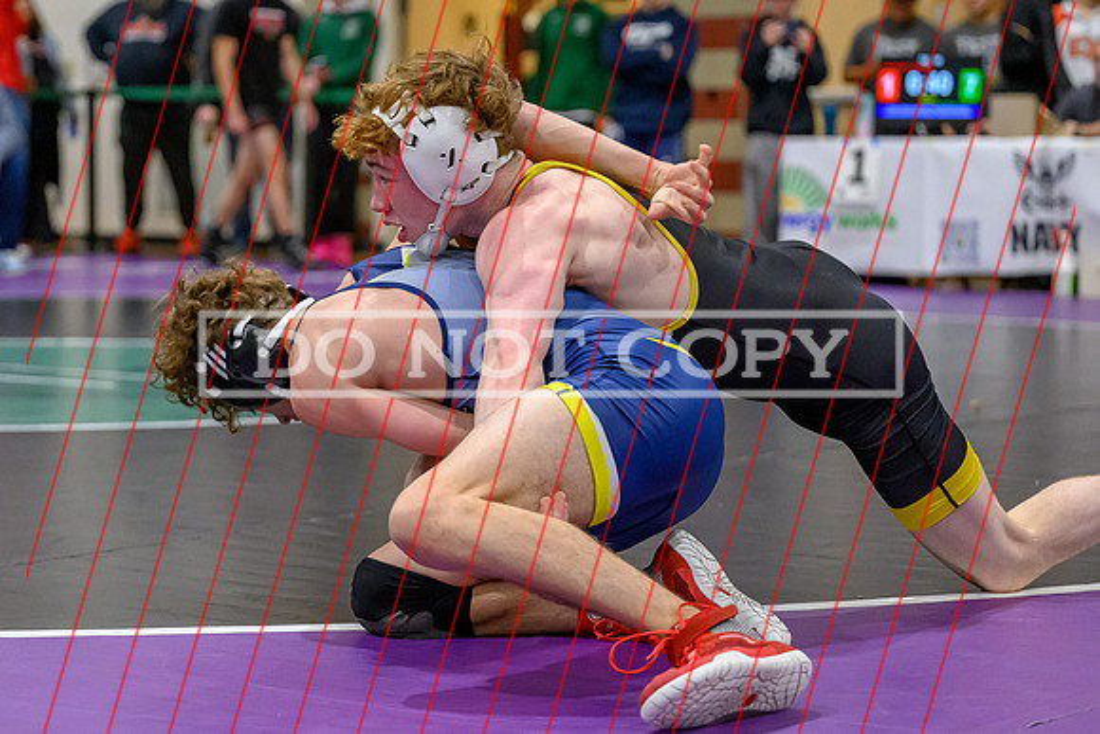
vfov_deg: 13.9
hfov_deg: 20.6
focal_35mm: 99
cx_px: 365
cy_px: 285
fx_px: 3015
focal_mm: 70
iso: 7200
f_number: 2.8
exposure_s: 1/800
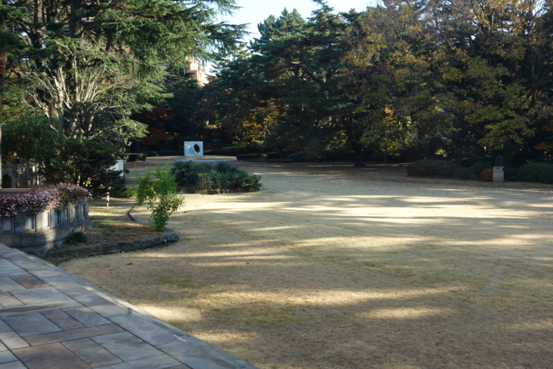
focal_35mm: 39
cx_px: 276
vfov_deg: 34.2
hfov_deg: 49.6
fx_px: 599
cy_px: 184
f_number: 5.6
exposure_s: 1/125
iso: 160
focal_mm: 14.4
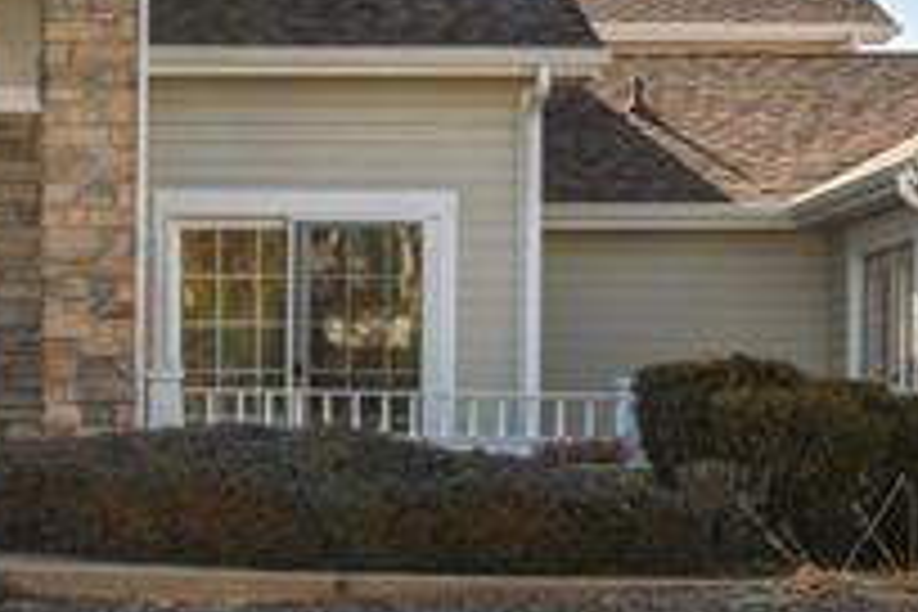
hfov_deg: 18.0
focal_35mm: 110
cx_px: -68
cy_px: -9
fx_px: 2805
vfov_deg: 12.3
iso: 640
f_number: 11
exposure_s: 1/400
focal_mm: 35
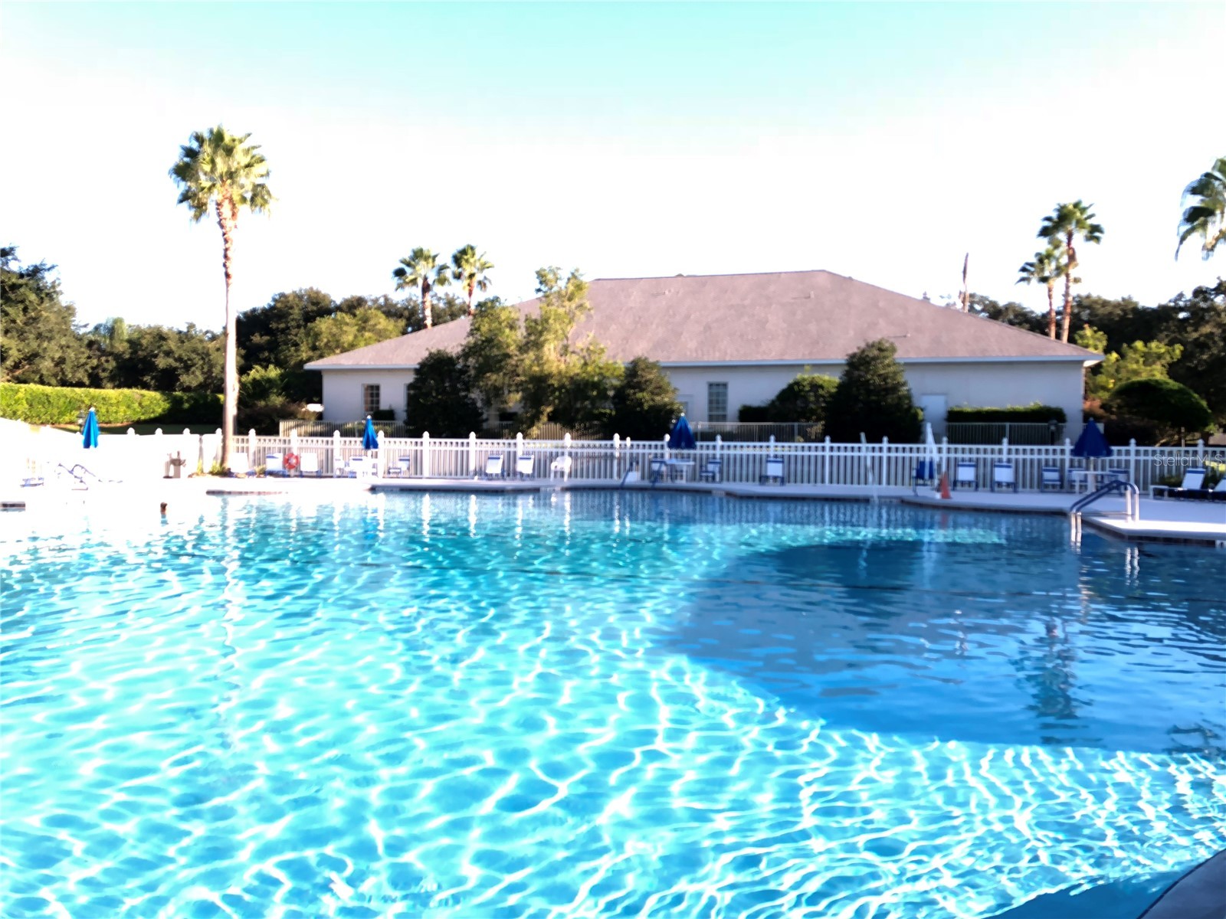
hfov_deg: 63.4
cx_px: 613
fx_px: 992
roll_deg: +0.1
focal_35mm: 28
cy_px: 460
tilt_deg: -2.5
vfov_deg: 49.7
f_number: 1.8
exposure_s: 1/120
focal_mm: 3.99
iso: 40
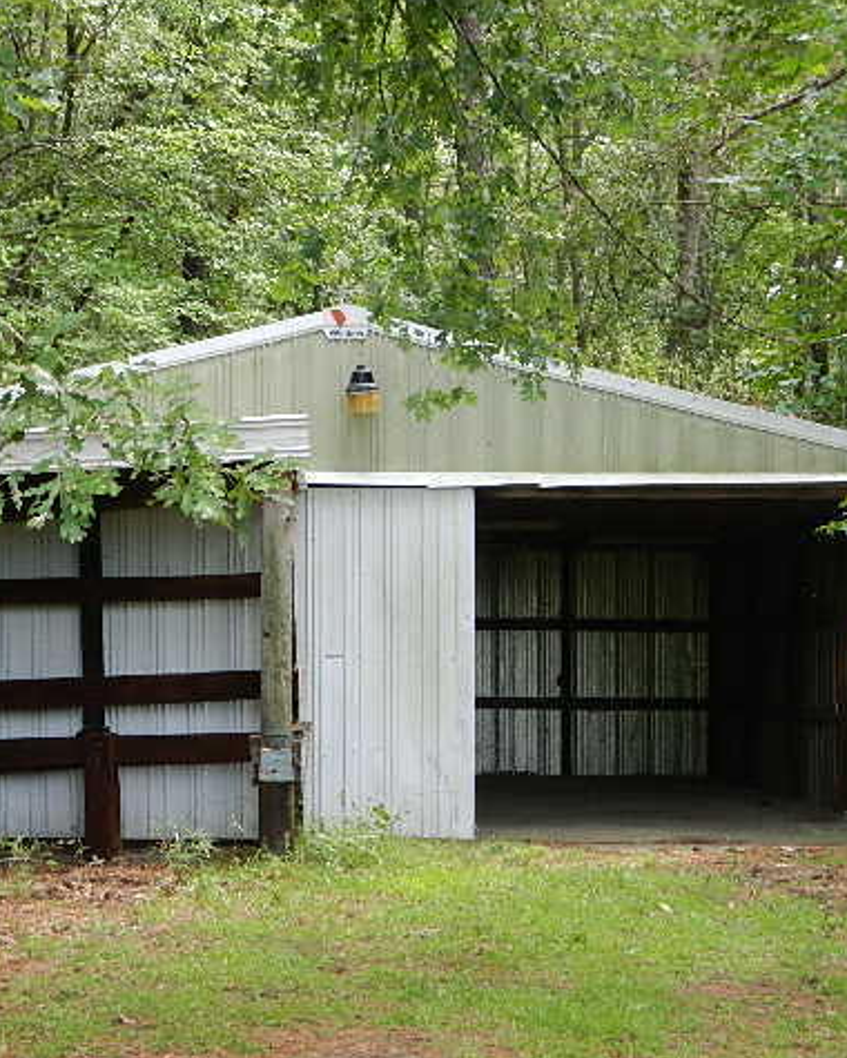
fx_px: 2883
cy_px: 526
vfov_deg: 20.8
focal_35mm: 92
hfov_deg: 16.7
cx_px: 334
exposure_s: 1/50
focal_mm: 12.6
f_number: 4
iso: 180
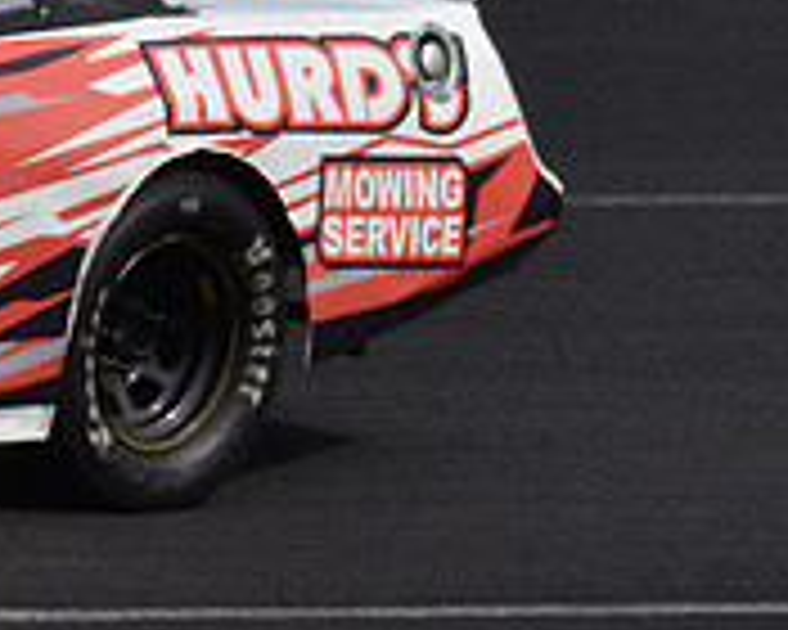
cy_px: 252
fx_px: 29898
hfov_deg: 1.5
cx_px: -720
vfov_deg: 1.2
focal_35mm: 1282
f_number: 16
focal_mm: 200
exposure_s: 1/1000
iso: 1000
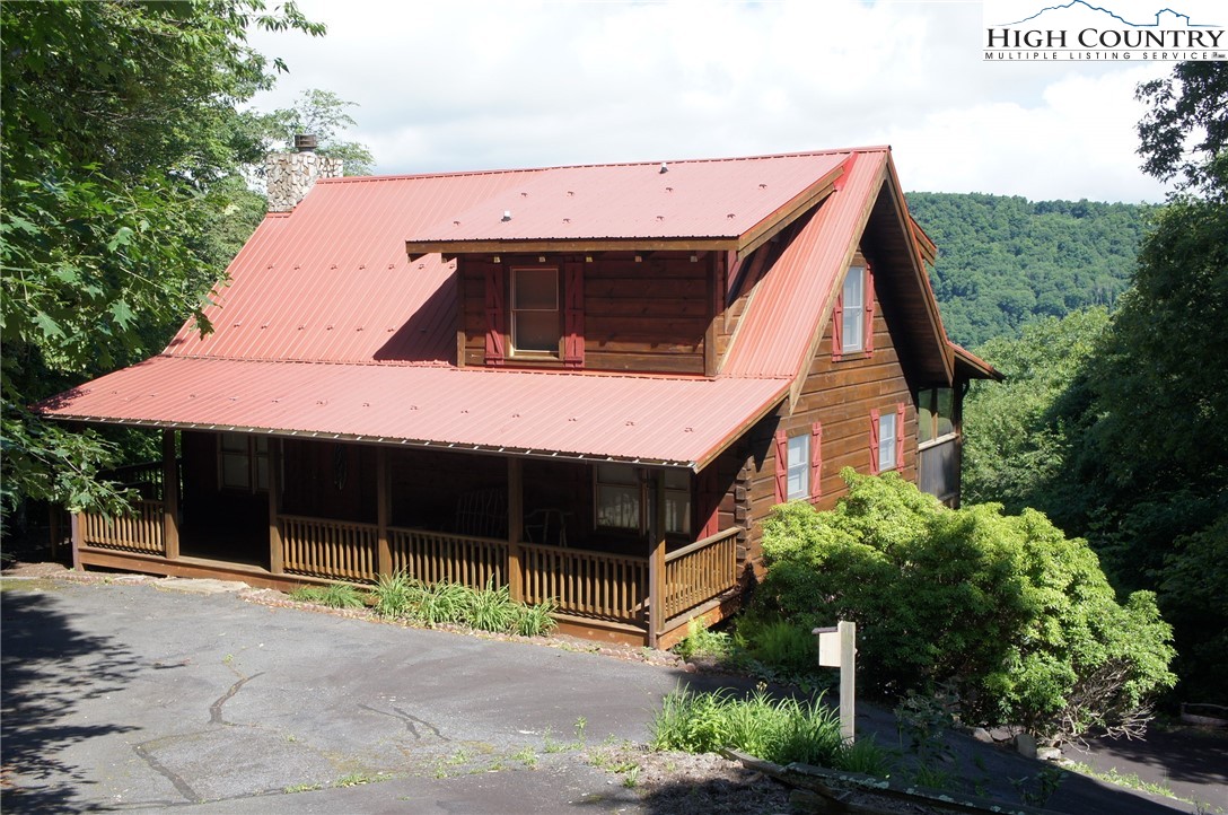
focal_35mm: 39
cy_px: 408
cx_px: 614
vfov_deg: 34.1
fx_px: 1328
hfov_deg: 49.6
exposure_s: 1/160
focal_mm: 26
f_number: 8
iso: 200
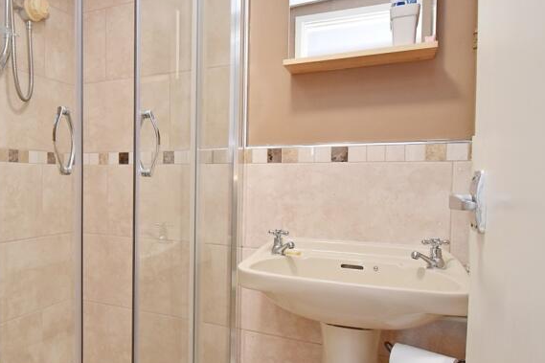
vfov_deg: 47.9
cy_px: 196
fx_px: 409
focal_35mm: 27
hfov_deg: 63.9
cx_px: 144
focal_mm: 10
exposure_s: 1/60
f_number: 4.5
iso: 400
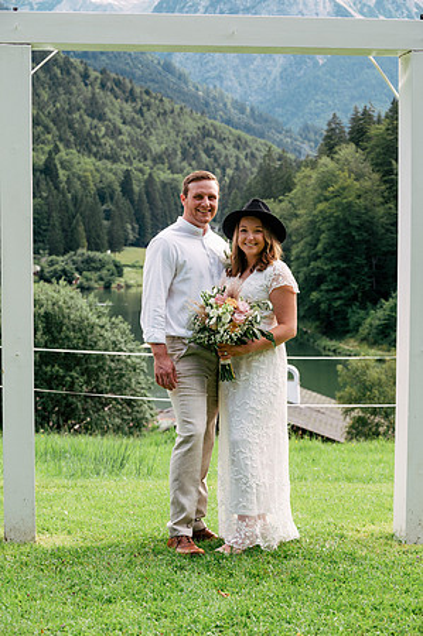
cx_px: 212
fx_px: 1378
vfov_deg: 26.0
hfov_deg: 17.5
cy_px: 318
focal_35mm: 78
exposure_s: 1/250
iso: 500
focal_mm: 78
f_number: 8
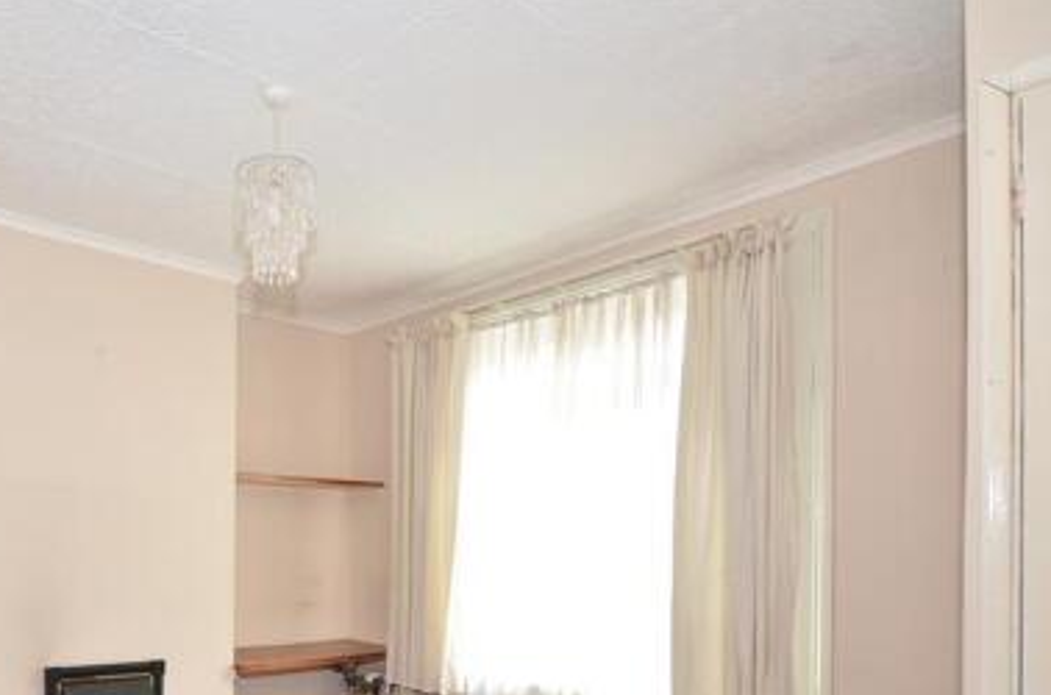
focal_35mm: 26
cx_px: 250
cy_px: 545
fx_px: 757
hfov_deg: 64.9
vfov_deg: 47.0
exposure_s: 1/15
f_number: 5
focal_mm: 10
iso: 200
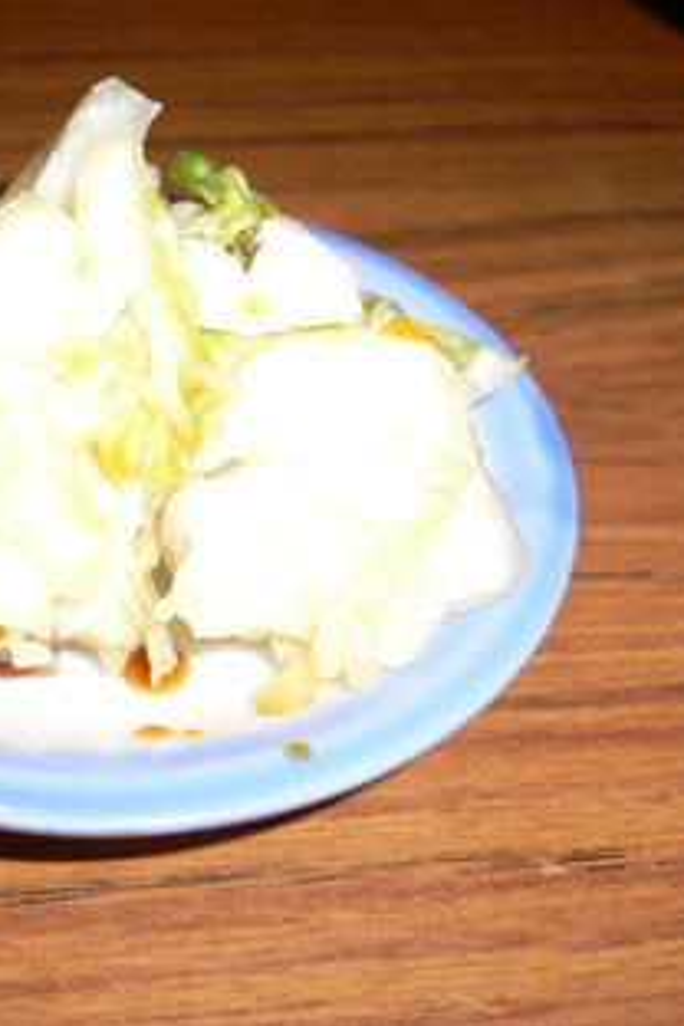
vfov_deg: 40.3
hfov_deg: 26.8
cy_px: 511
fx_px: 1396
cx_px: 105
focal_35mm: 49
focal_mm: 5.8
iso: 64
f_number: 2.8
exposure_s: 1/60
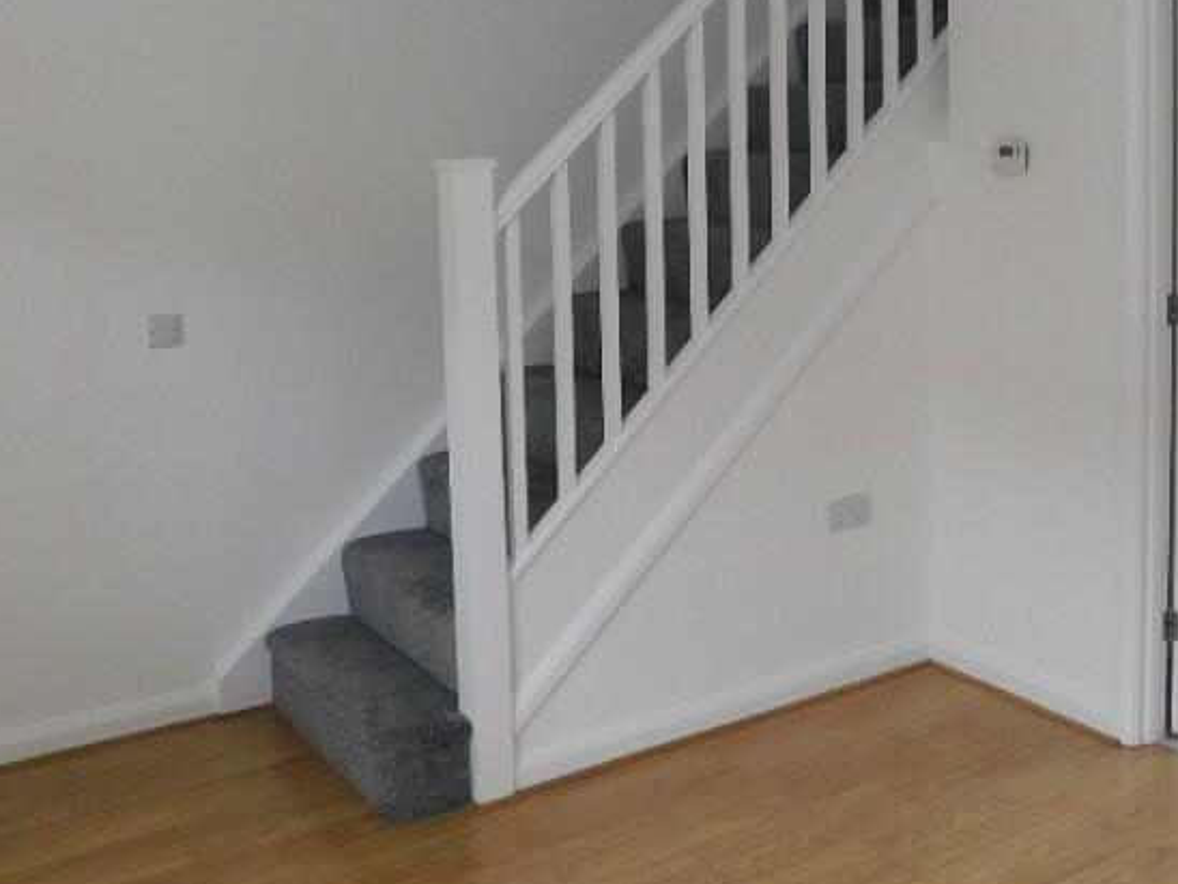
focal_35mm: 43
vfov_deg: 33.0
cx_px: 774
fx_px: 1463
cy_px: 228
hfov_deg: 43.3
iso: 125
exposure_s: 1/50
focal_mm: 4
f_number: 3
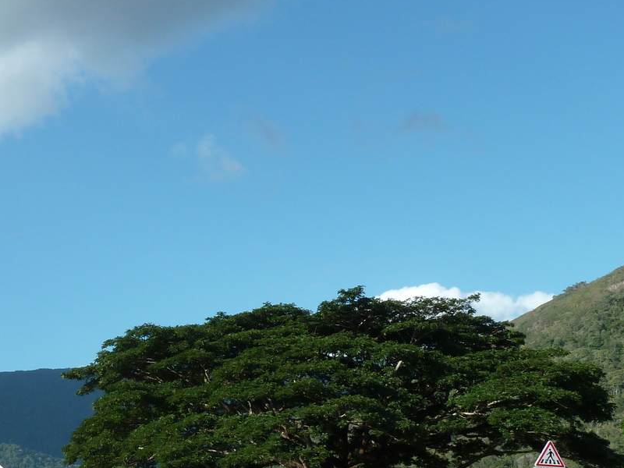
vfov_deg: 20.9
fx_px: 1262
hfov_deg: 27.2
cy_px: 326
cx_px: 123
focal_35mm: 70
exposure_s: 1/500
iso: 80
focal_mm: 5.7
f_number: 4
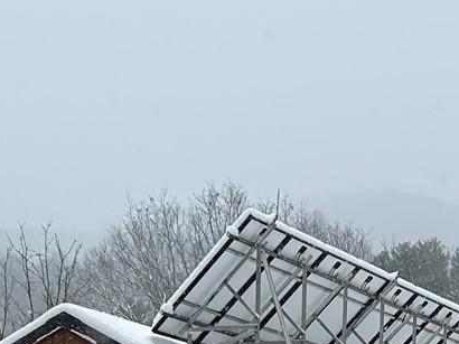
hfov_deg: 15.2
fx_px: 1723
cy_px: 592
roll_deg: -0.9
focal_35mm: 130
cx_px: 293
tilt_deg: -0.6
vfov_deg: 10.8
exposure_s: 1/2695
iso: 50
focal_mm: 5.7
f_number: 1.5
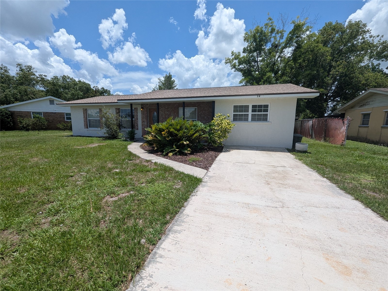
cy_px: 146
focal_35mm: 13
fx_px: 146
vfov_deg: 89.9
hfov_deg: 106.2
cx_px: 194
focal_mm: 1.95
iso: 46
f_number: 2.2
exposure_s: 1/2024
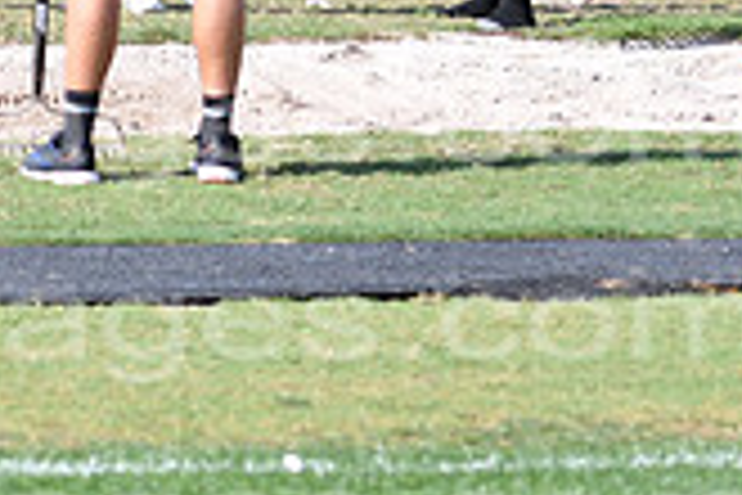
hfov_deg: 5.5
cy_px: -164
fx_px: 7626
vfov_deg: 3.7
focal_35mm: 370
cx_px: -261
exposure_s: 1/2000
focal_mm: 70
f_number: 4
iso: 200
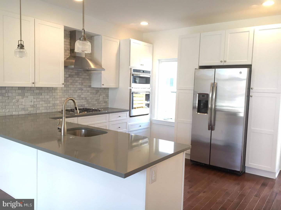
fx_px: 235
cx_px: 140
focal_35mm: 29
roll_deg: -1.0
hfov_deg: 61.7
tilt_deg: -4.1
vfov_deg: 48.2
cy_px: 105
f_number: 2.2
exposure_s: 1/30
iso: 64
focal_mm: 4.15
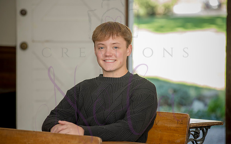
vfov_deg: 10.2
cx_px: 115
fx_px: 806
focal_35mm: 128
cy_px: 72
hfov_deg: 16.3
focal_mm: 125
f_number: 4
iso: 800
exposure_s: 1/250
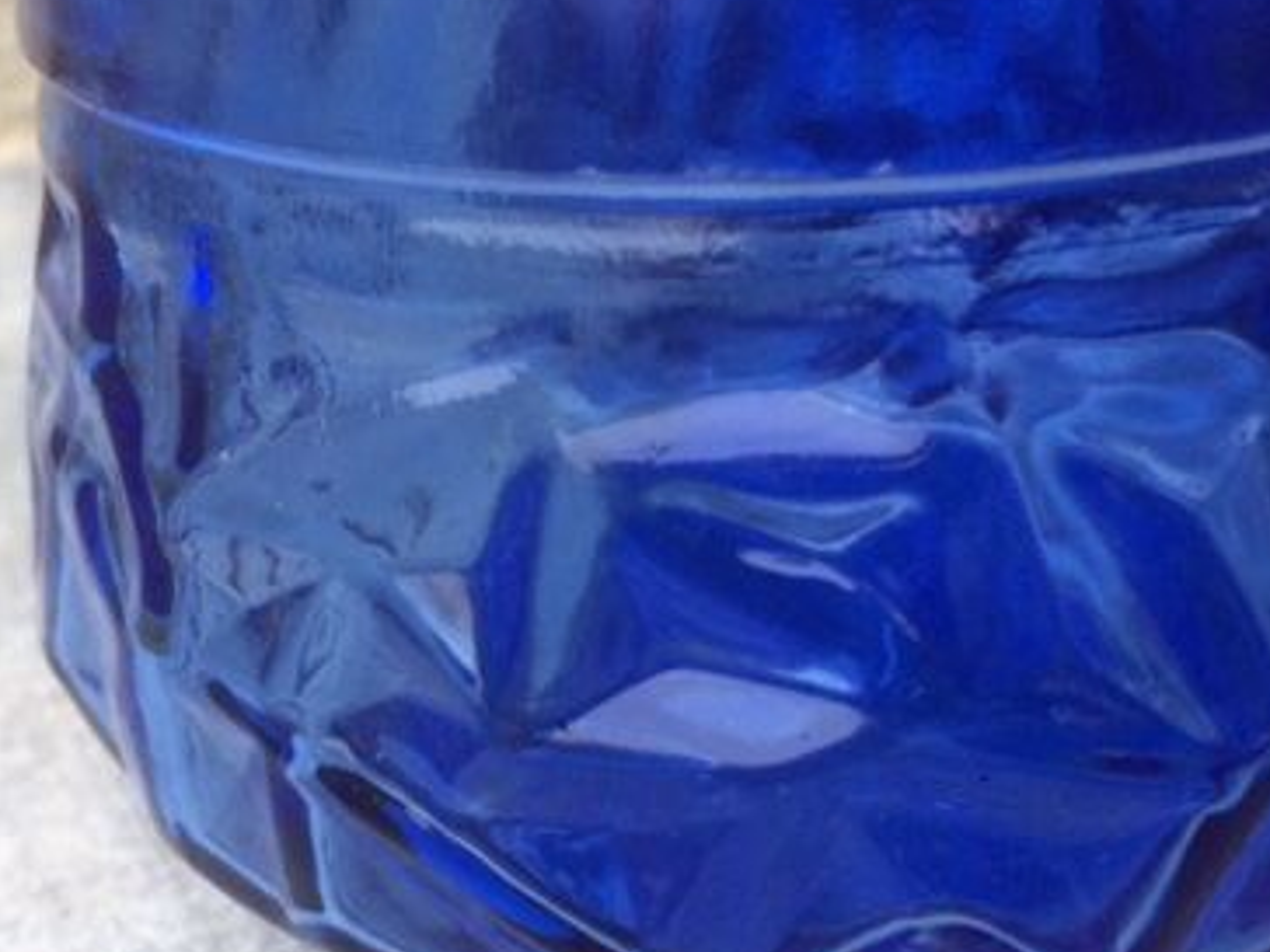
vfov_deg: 28.6
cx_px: 823
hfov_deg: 37.2
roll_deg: +0.4
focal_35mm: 51
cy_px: 446
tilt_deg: -25.0
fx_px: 1871
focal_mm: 4.15
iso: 100
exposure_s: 1/33
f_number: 2.2
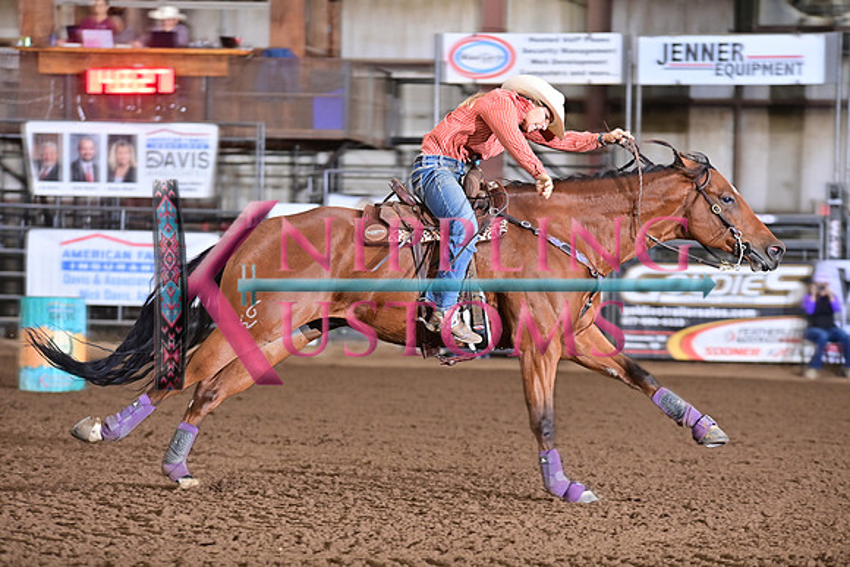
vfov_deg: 9.2
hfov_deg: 13.7
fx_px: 3542
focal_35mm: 150
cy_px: 284
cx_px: 425
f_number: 3.5
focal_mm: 150
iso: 1600
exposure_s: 1/250
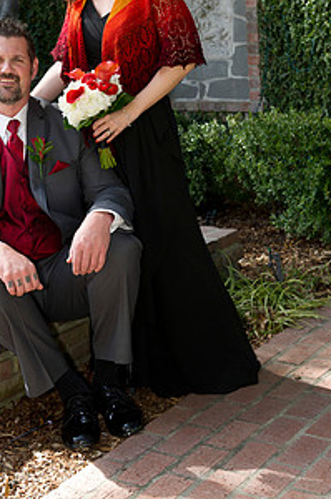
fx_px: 1079
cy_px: 186
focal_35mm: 78
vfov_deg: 25.9
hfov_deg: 17.4
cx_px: 96
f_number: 5.6
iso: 200
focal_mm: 52
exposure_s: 1/125
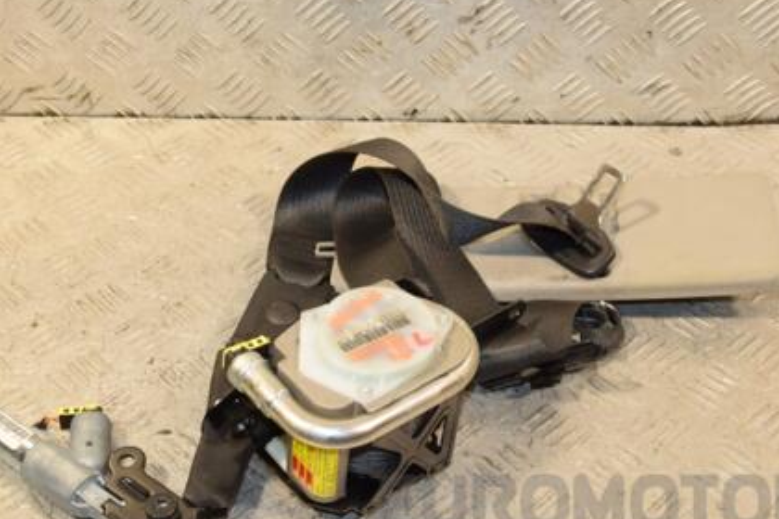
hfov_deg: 33.4
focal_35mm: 60
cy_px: 256
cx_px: 345
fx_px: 1298
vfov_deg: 22.6
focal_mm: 28
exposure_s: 1/200
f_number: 6.3
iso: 800
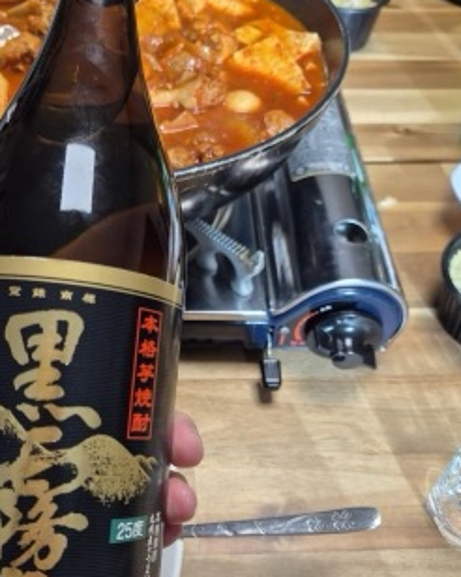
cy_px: 350
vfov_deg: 51.2
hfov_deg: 41.9
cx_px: 174
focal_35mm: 35
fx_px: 598
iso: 80
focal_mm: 5.4
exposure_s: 1/55
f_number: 1.8
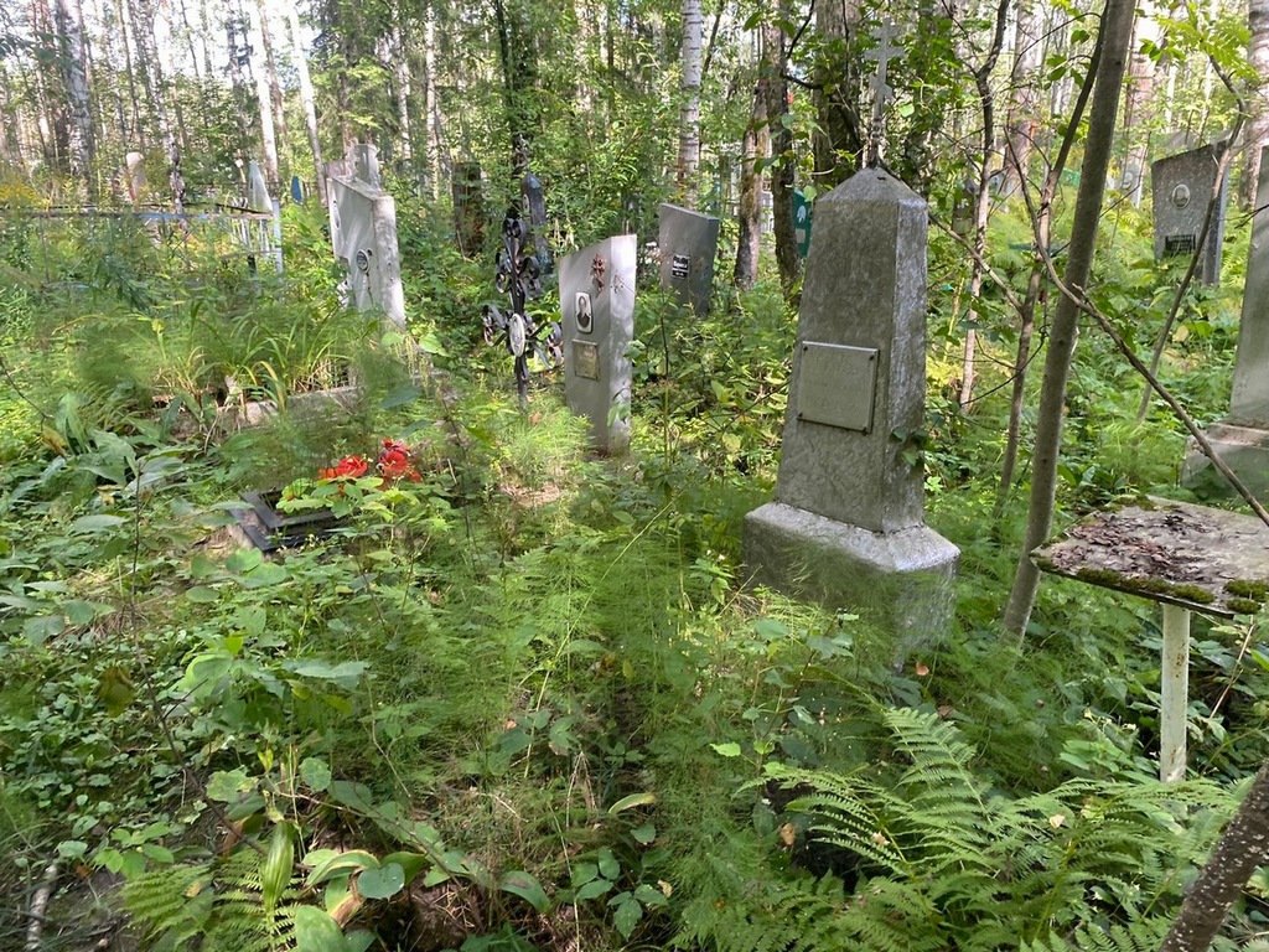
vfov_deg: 53.1
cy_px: 476
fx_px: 953
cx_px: 634
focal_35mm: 26
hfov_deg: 67.3
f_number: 1.8
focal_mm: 4.25
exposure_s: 1/121
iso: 80
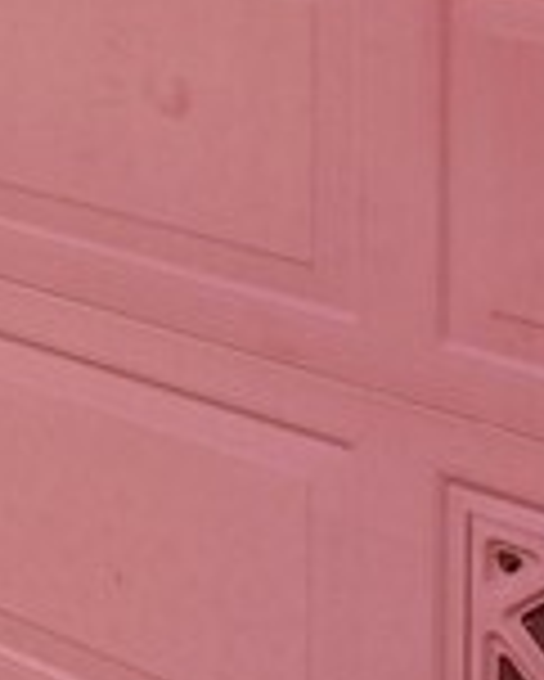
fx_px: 2239
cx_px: -598
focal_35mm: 111
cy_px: -511
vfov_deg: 15.1
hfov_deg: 12.1
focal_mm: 16.5
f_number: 8
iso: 400
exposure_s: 1/250
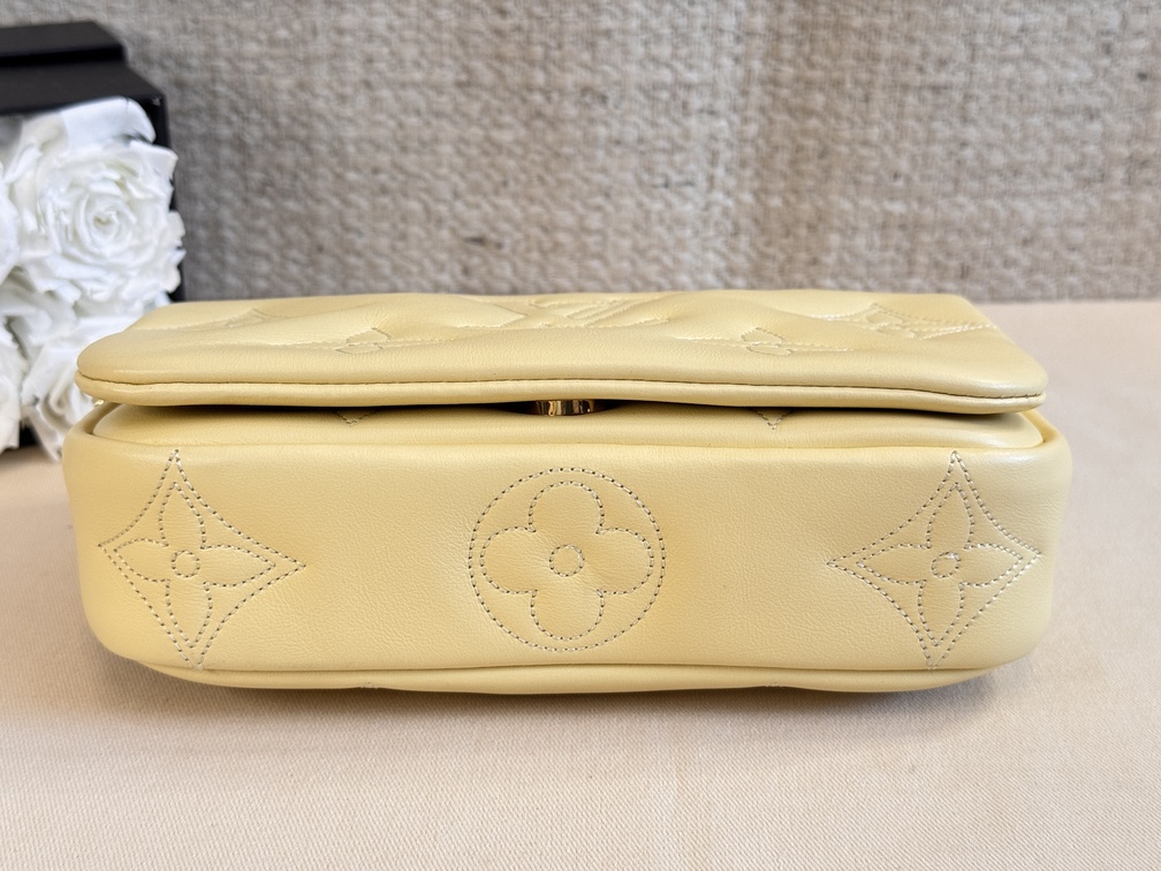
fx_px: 1610
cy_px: 436
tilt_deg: -21.3
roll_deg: +0.7
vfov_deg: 30.3
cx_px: 580
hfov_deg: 39.7
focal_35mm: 48
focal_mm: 6.76
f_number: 1.78
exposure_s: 1/50
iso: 64
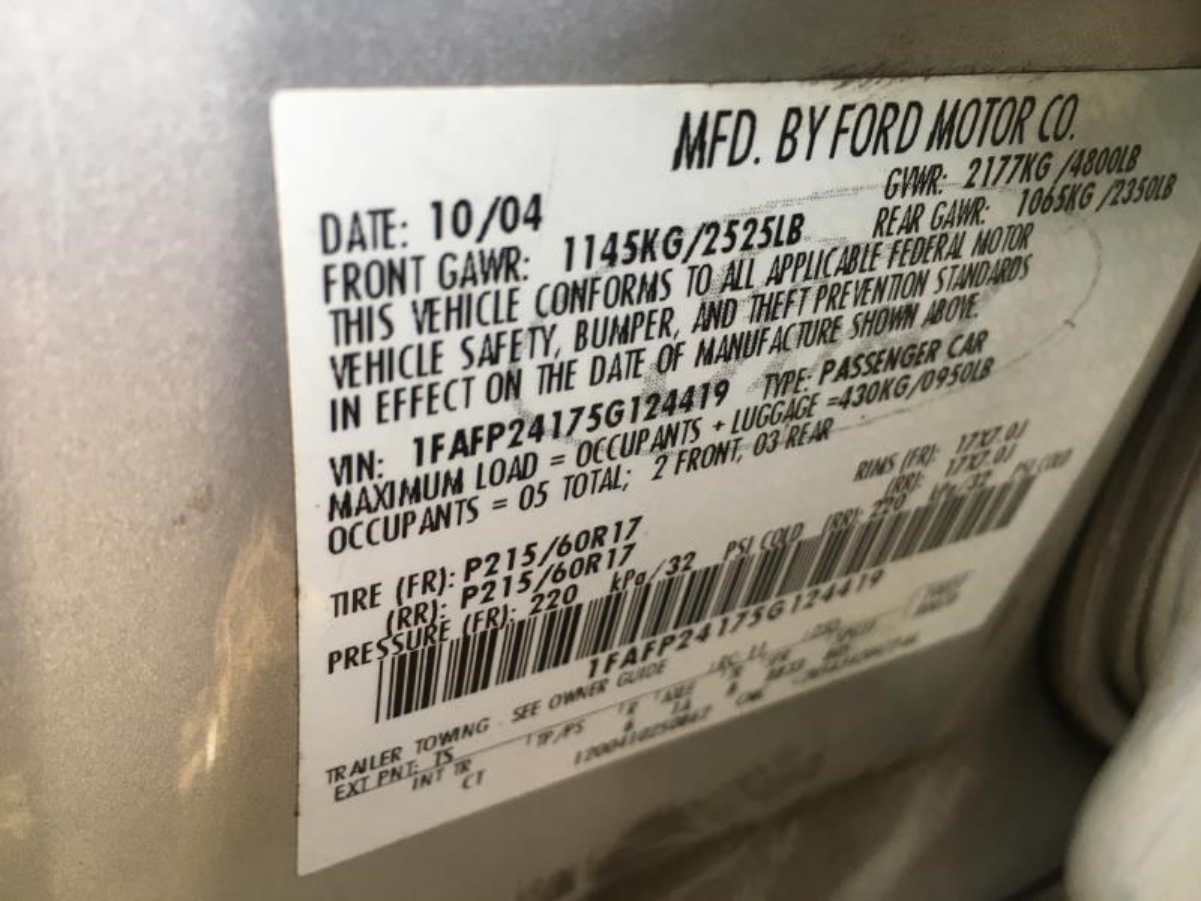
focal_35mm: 29
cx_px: 600
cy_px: 450
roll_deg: -3.5
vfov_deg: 48.2
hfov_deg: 61.7
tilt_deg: -26.2
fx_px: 1006
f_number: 2.2
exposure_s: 1/30
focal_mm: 4.15
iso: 25
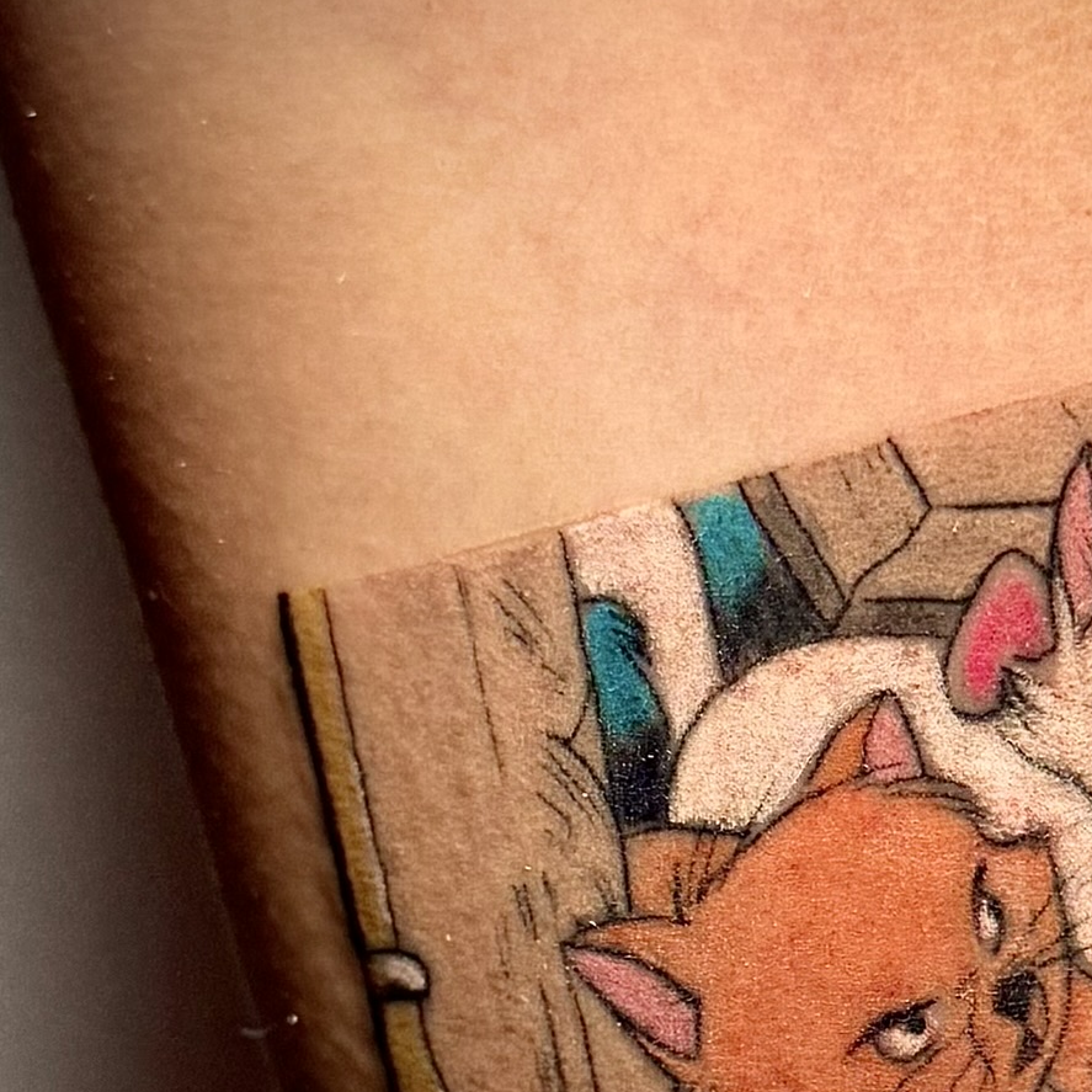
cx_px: 926
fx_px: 1749
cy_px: 980
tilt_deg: -24.4
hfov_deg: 33.3
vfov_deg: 32.9
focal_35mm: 49
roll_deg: -25.4
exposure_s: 1/87
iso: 200
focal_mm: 6.76
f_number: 1.78
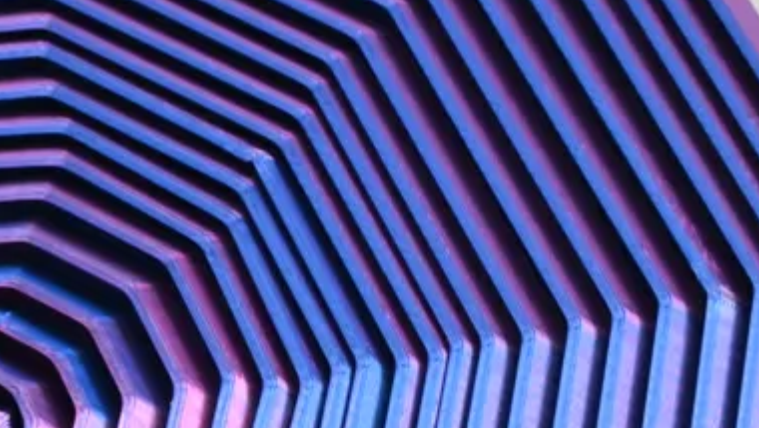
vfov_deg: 3.0
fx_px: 8093
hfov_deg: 5.4
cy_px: 308
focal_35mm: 402
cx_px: 196
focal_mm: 51
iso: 100
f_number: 7.1
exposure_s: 1/100
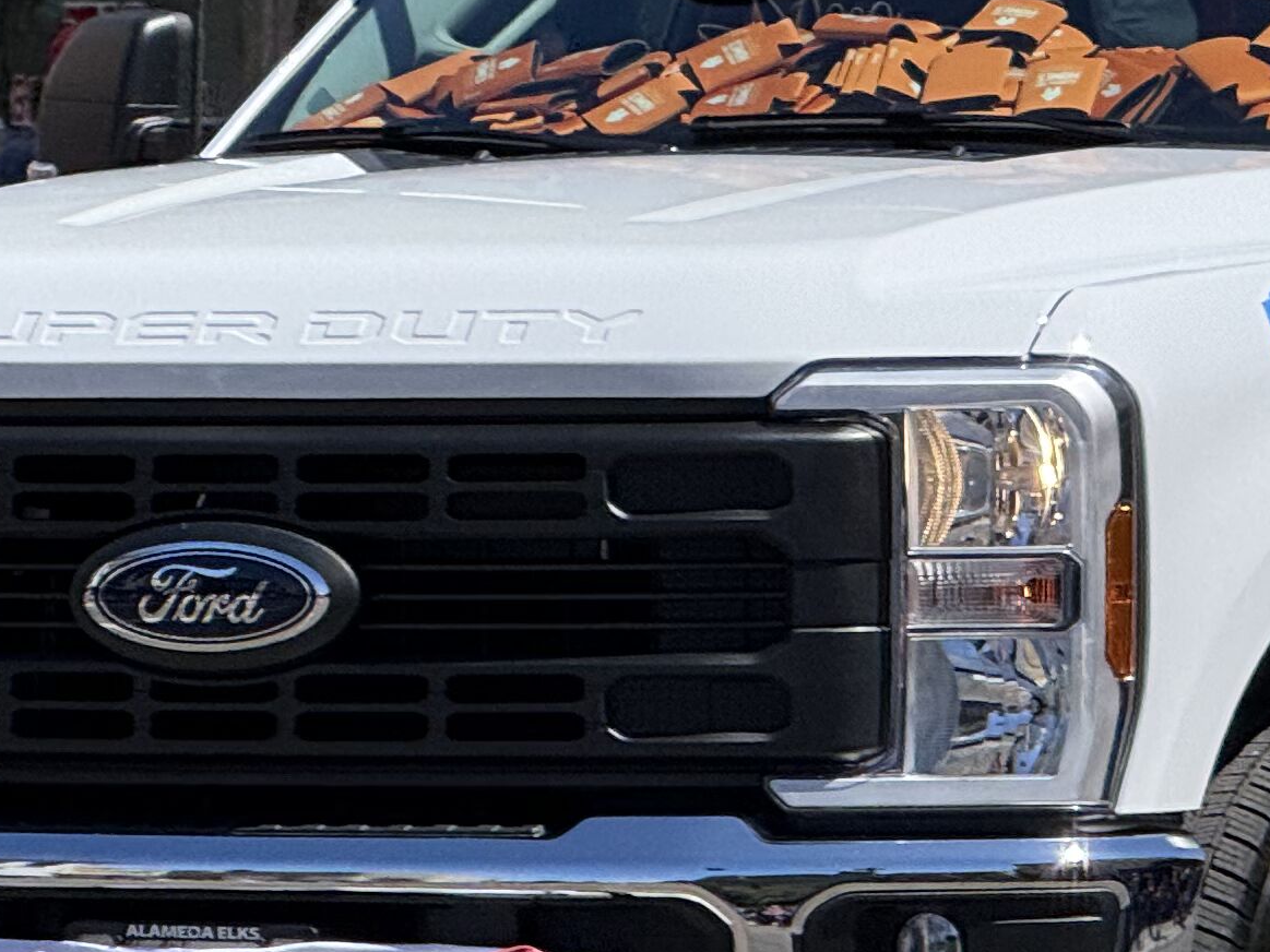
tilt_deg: +0.2
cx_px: 1052
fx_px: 15261
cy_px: 335
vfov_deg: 3.6
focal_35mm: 416
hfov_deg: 4.8
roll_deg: -1.2
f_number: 2.8
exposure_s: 1/1186
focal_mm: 15.66
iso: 50
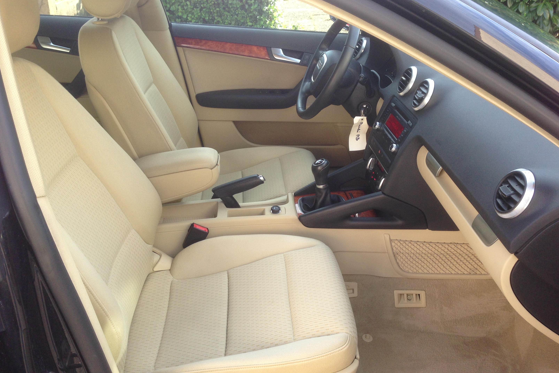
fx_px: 543
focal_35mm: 35
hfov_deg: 54.4
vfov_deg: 37.8
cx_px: 282
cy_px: 177
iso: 50
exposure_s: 1/165
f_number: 2.4
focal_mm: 4.12
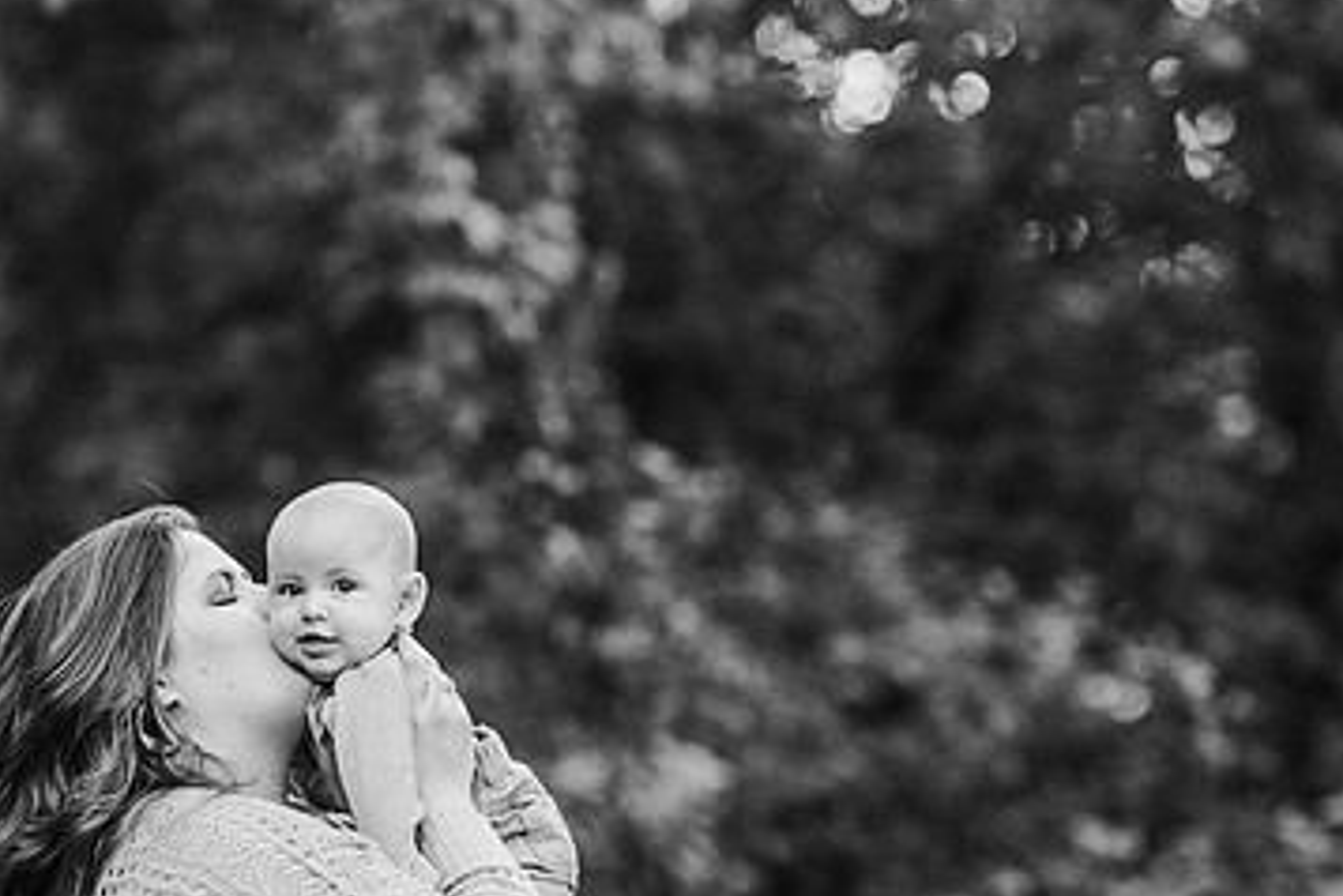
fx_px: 5148
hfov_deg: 14.9
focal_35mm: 138
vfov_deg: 9.9
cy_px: 638
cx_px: 576
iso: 200
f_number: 2.2
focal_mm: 85
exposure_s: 1/200
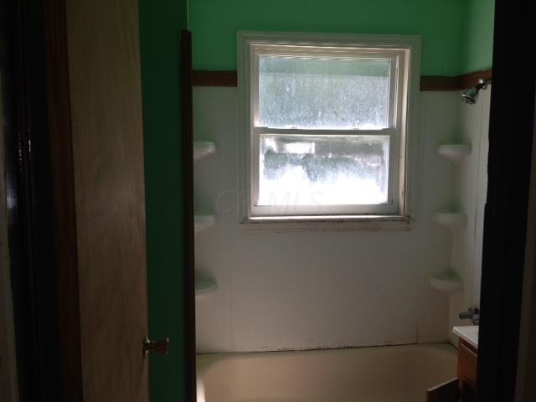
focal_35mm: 33
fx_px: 511
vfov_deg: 42.9
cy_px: 201
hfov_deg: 55.4
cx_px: 268
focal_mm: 4.12
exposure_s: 1/150
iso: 64
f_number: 2.4
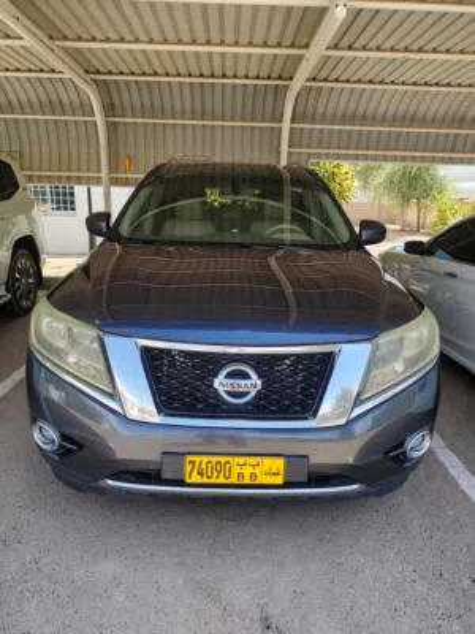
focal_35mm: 24
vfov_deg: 71.6
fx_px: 439
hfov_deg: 56.8
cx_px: 238
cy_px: 317
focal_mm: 5.25
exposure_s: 1/292
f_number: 1.75
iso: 100
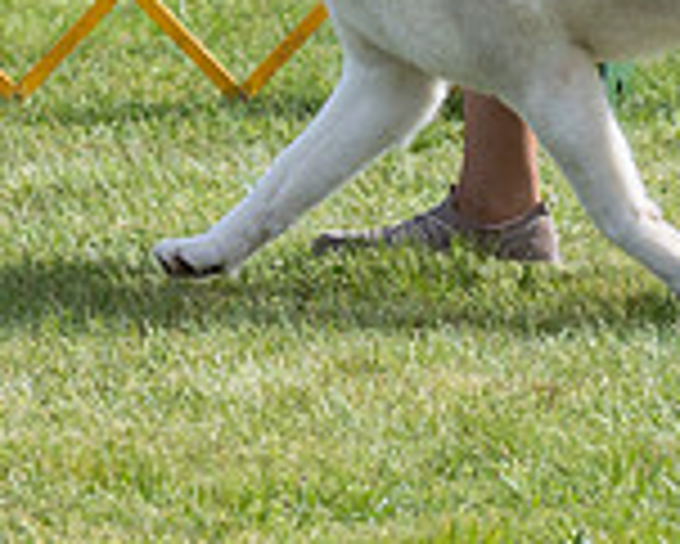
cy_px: -508
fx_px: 13171
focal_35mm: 654
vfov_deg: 2.4
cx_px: 189
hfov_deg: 3.0
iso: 250
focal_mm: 138
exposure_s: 1/1250
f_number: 5.6
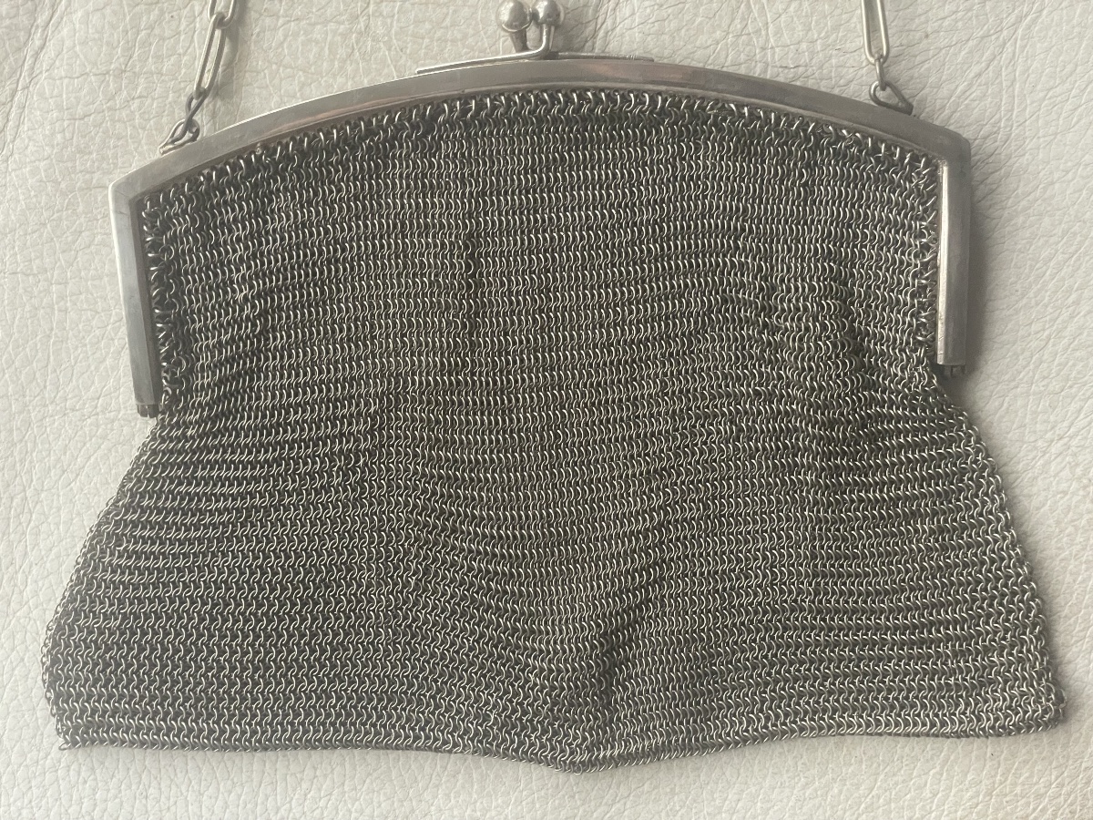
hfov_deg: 36.8
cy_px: 410
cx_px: 546
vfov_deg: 28.0
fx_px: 1642
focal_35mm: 52
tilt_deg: -78.4
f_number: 2
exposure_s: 1/83
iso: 200
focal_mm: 6
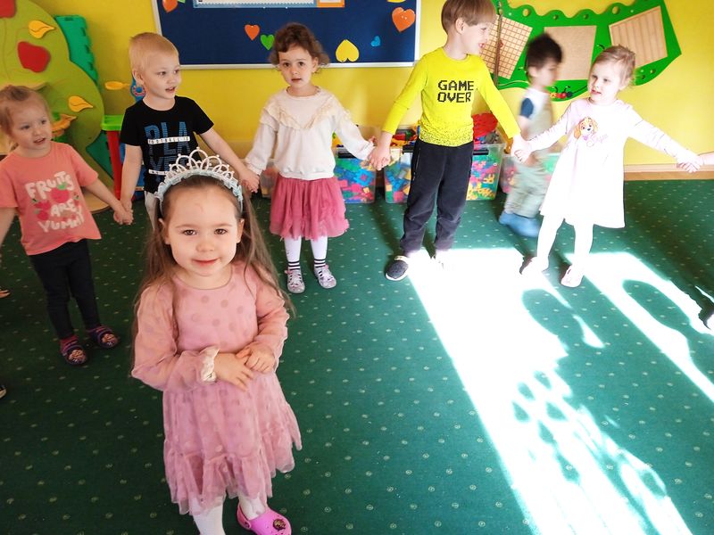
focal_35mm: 28
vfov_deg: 49.7
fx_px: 578
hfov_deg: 63.4
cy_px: 268
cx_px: 357
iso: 237
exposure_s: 1/25
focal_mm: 3.43
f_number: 2.2
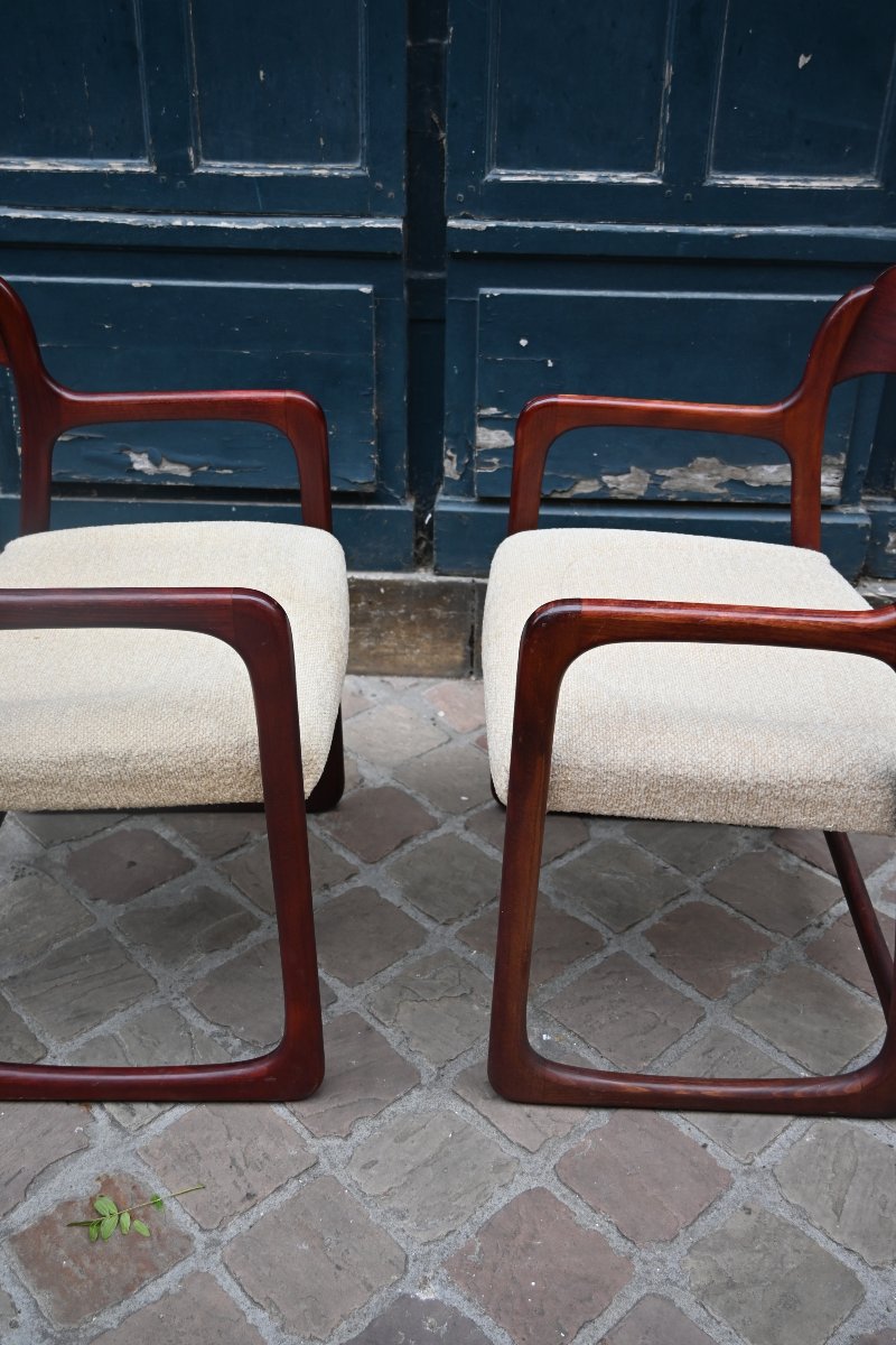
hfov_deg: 39.1
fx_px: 1260
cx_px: 448
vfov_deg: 56.1
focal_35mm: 34
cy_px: 672
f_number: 3.8
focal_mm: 22.5
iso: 400
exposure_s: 1/160
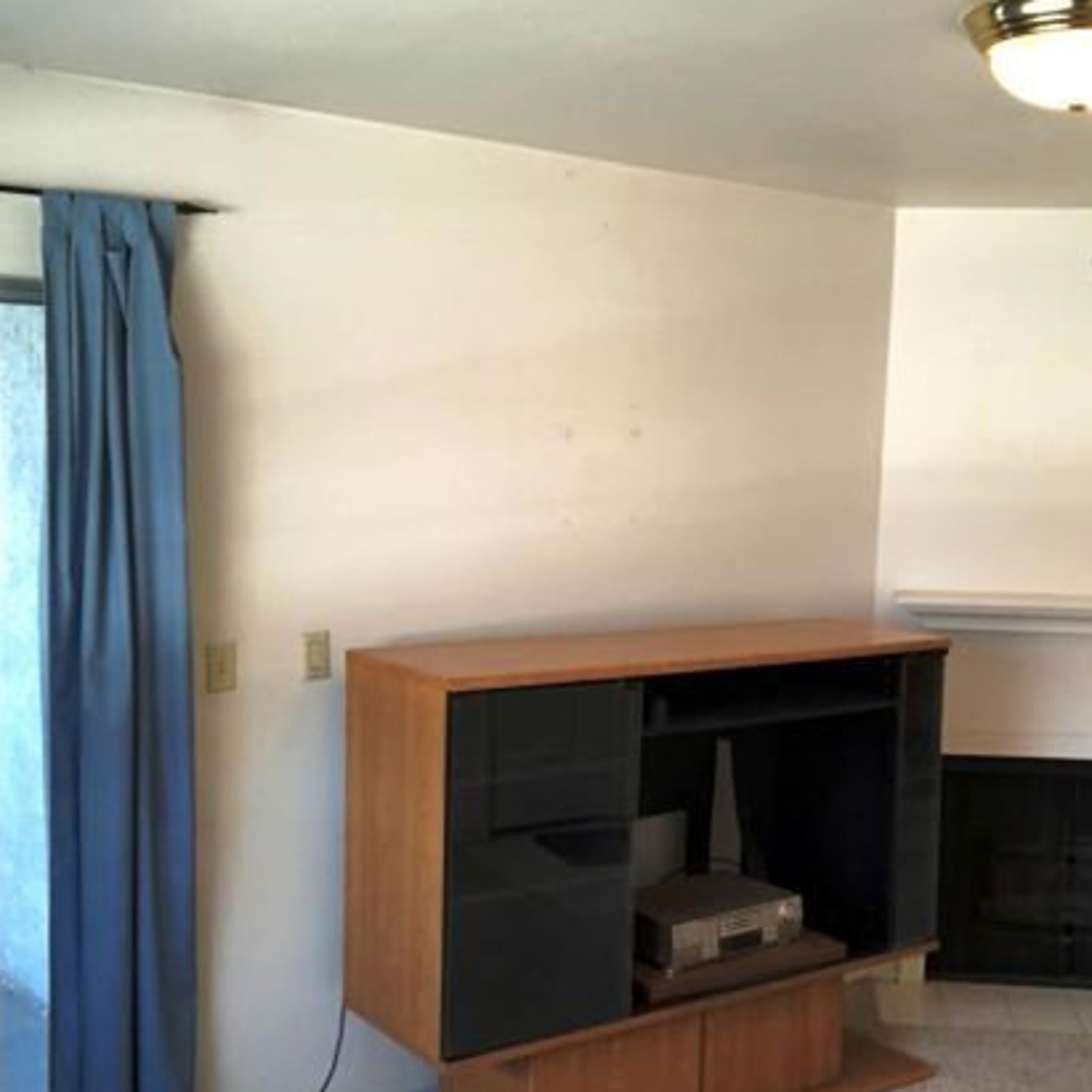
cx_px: 693
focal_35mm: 44
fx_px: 1570
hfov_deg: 38.1
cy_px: 608
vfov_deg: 38.3
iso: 200
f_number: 2.2
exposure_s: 1/60
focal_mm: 2.87
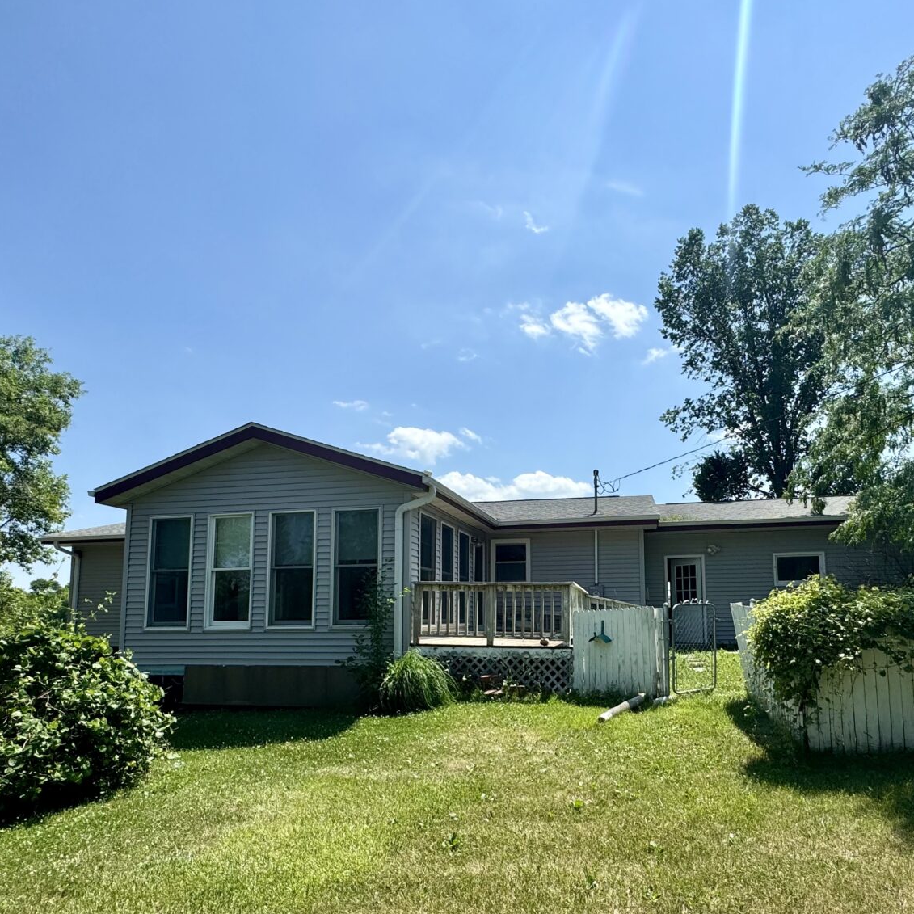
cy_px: 553
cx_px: 527
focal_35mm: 21
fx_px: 627
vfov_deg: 71.3
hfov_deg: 71.7
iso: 50
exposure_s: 1/2273
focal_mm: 2.22
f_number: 2.2
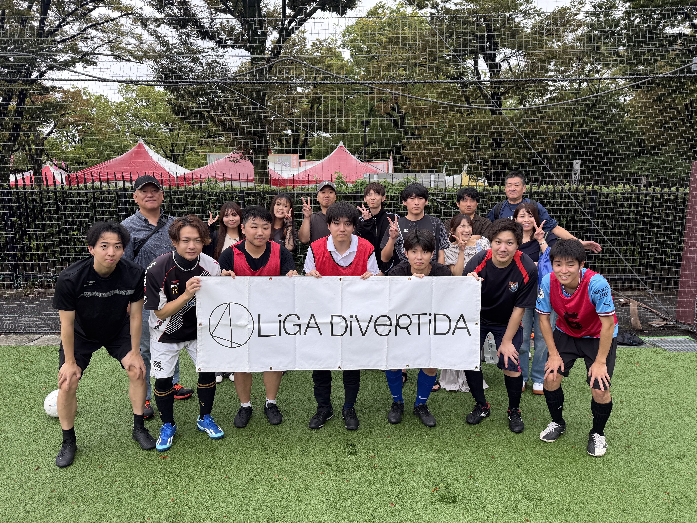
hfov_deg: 71.6
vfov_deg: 56.8
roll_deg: -0.2
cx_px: 348
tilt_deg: -8.6
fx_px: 483
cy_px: 262
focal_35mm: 24
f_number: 1.78
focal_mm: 6.76
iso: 100
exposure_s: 1/426
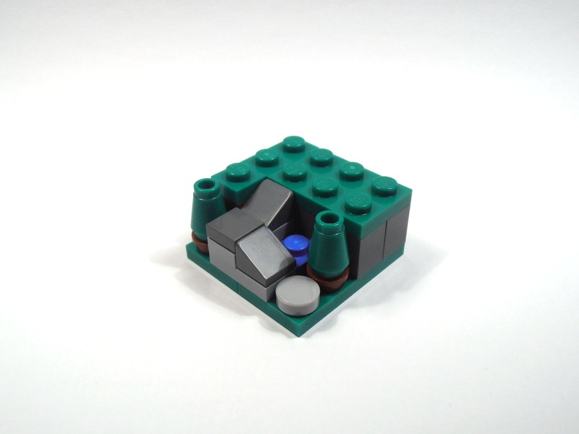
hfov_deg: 50.1
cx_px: 290
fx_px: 619
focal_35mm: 37
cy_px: 217
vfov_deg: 38.7
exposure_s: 1/80
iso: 80
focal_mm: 6.61
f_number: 3.9
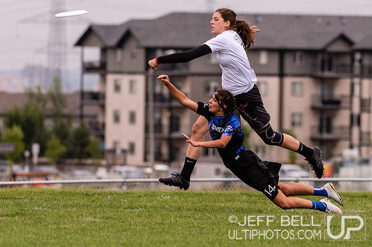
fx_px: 4712
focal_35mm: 456
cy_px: 130
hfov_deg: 4.5
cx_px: 197
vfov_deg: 3.0
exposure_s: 1/1250
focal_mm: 200
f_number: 4
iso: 400
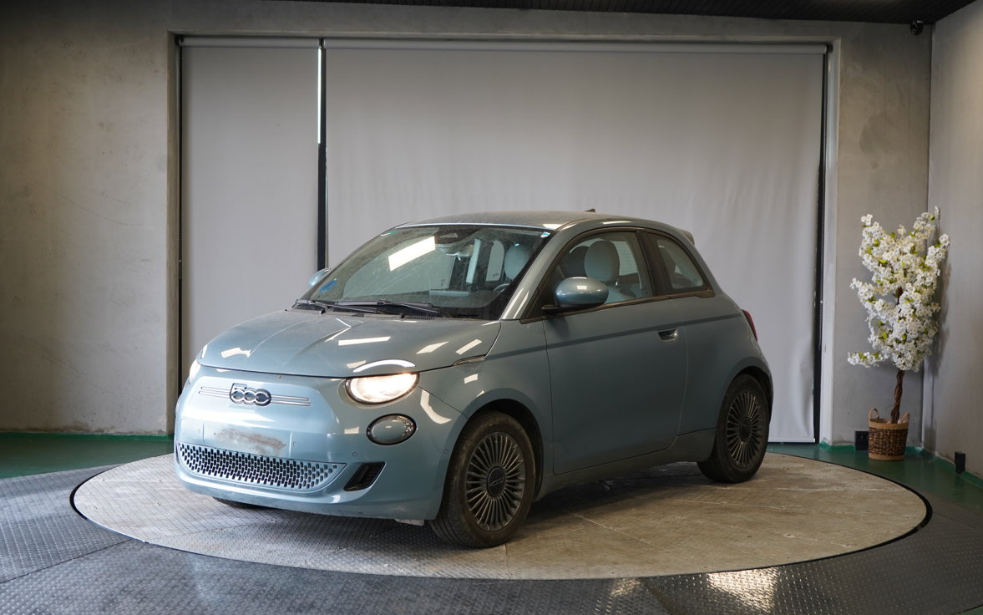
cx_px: 494
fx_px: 1420
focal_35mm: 53
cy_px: 302
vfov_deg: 24.4
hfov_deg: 38.2
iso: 1000
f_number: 4.5
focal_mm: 51
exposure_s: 1/160
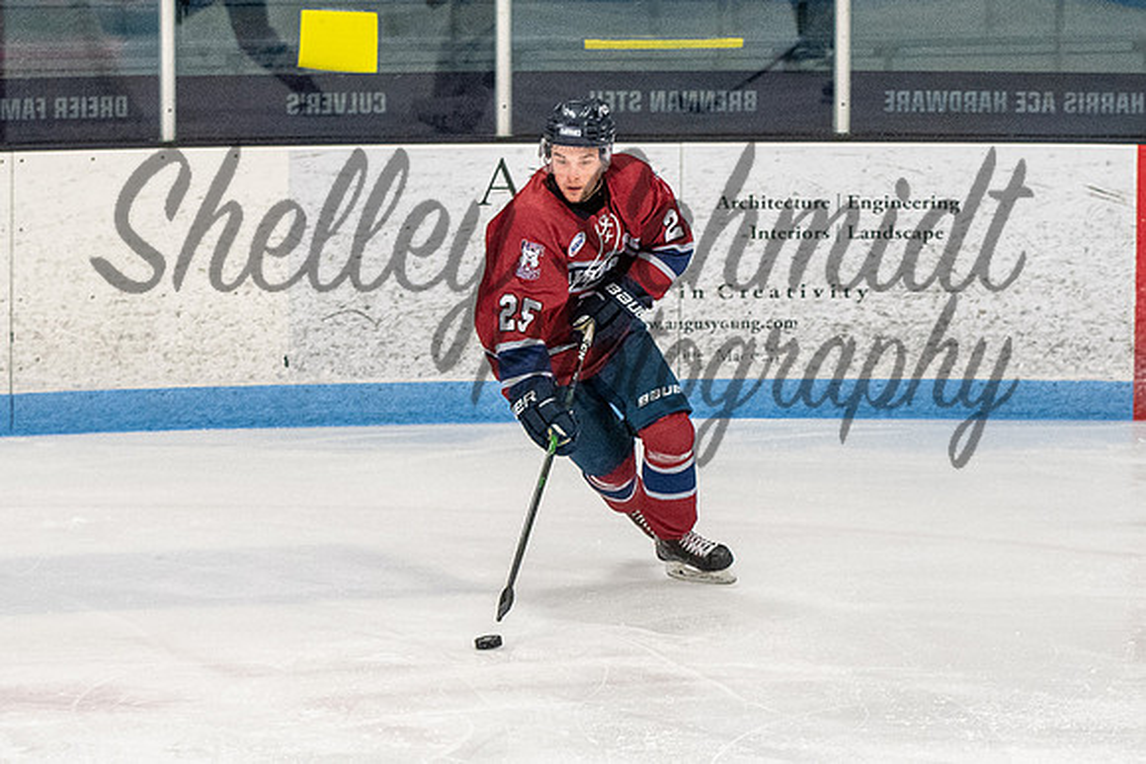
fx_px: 7880
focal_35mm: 247
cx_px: 562
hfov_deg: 8.3
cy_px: 402
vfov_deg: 5.6
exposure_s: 1/800
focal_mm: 90
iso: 2000
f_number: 3.2
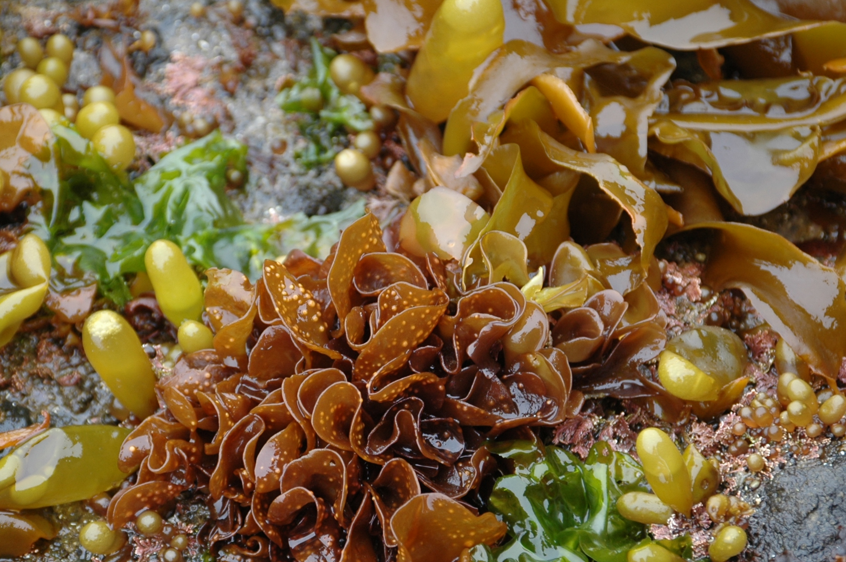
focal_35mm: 255
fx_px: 5987
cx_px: 365
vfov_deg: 5.4
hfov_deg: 8.1
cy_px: 391
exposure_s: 1/160
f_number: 4.8
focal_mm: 100
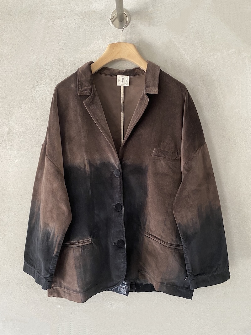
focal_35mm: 26
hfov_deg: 53.1
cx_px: 126
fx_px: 251
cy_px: 168
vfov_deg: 67.3
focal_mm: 4.25
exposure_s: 1/60
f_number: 1.8
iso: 200
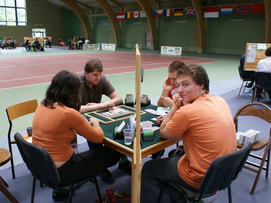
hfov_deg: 55.3
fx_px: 258
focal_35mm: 33
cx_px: 129
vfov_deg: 42.9
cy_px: 100
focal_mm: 20
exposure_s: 1/50
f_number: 5.6
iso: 400
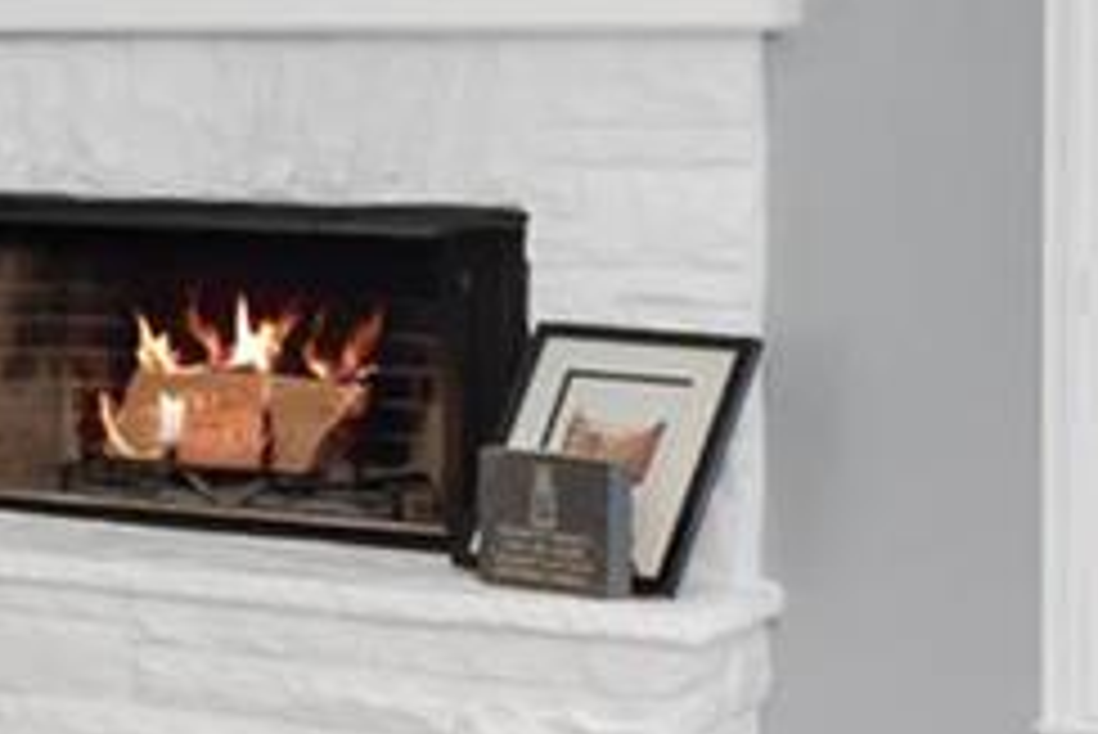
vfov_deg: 11.6
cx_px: -1696
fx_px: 3601
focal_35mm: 118
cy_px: 122
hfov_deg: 12.6
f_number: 8
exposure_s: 1/8
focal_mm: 9
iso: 400
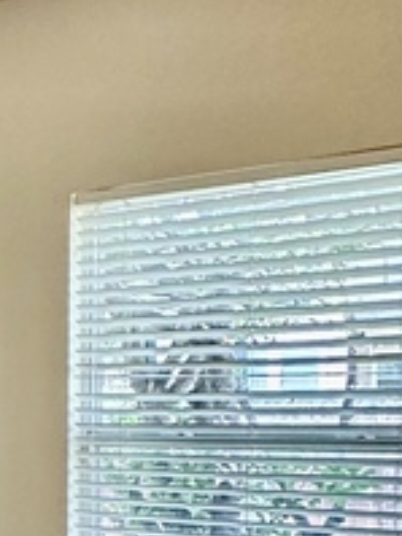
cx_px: -669
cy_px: 436
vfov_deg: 25.2
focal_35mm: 76
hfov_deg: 12.7
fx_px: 1178
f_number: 2.2
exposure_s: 1/120
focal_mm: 2.22
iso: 160
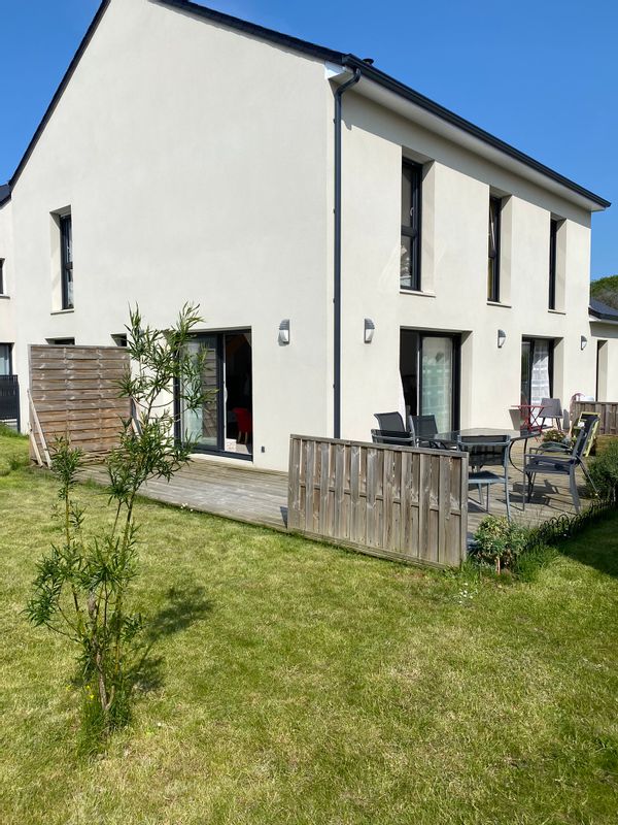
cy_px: 412
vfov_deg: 67.3
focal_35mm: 26
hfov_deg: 53.1
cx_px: 309
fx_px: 619
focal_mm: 4.25
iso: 32
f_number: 1.8
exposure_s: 1/5025
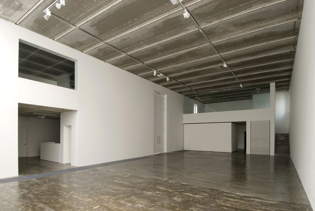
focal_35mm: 18
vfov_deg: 67.5
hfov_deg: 89.9
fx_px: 158
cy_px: 106
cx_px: 158
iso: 100
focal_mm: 12
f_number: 16
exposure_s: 1/2
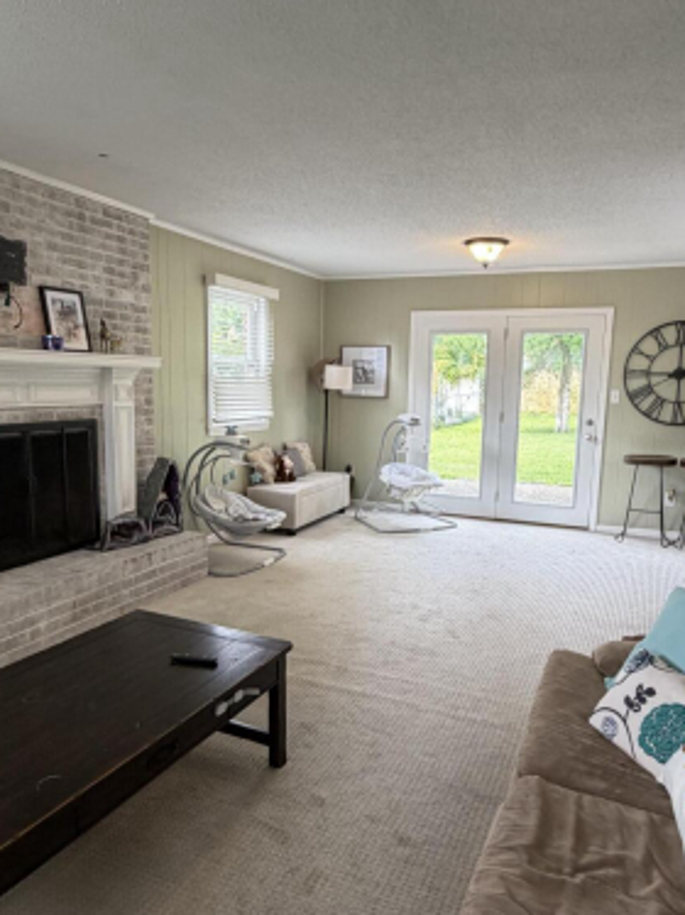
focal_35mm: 25
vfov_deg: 69.3
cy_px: 495
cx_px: 355
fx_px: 660
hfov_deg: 54.8
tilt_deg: -9.1
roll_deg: -1.0
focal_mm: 2.22
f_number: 2.2
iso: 160
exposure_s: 1/60
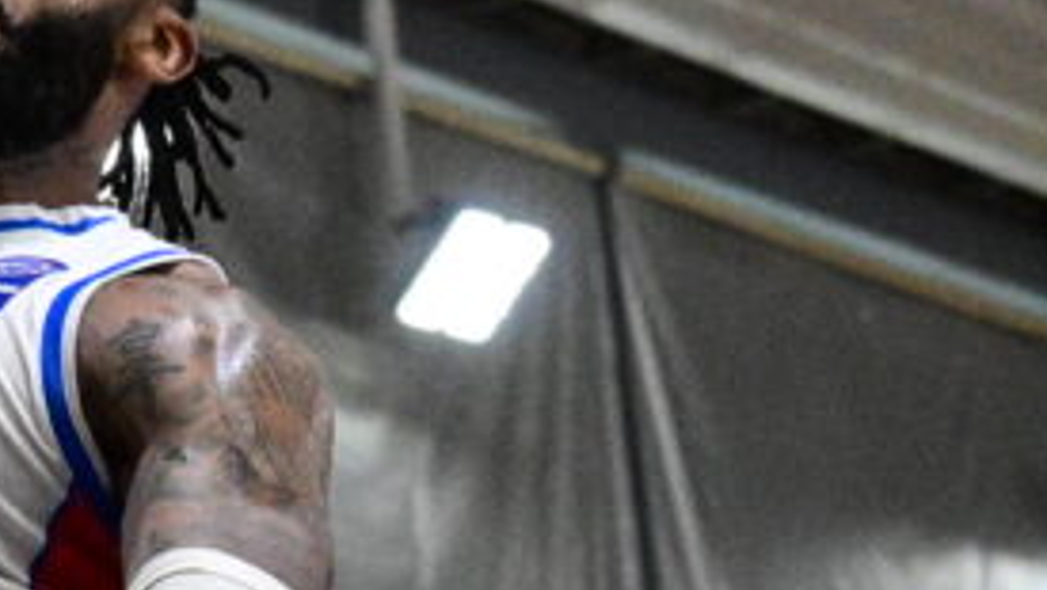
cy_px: 628
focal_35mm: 160
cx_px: -57
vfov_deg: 7.6
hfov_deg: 13.2
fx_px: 4444
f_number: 2.8
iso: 2000
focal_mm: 35
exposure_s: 1/1000
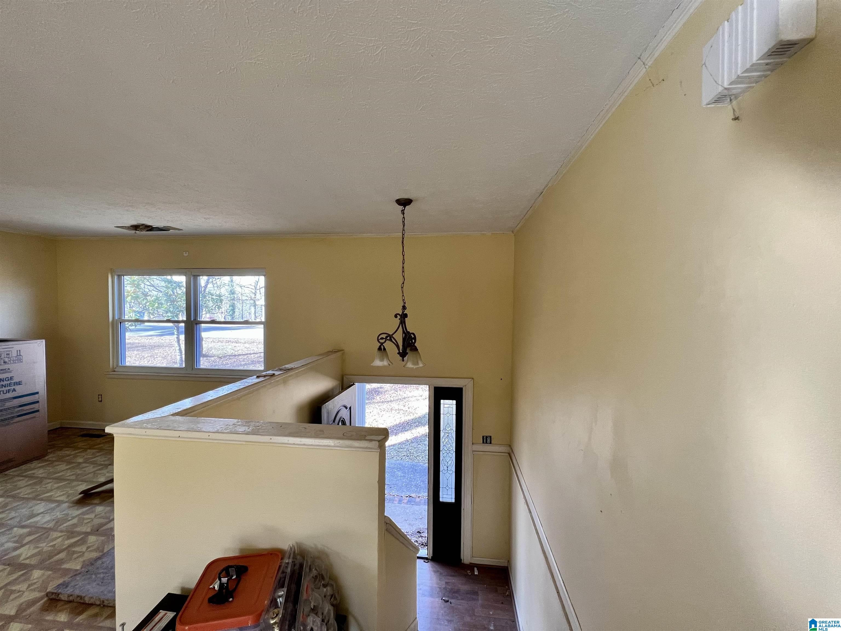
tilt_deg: -2.0
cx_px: 420
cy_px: 316
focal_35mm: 13
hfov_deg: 106.2
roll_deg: -0.7
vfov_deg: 89.9
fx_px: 316
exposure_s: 1/121
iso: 125
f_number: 1.8
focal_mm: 1.57
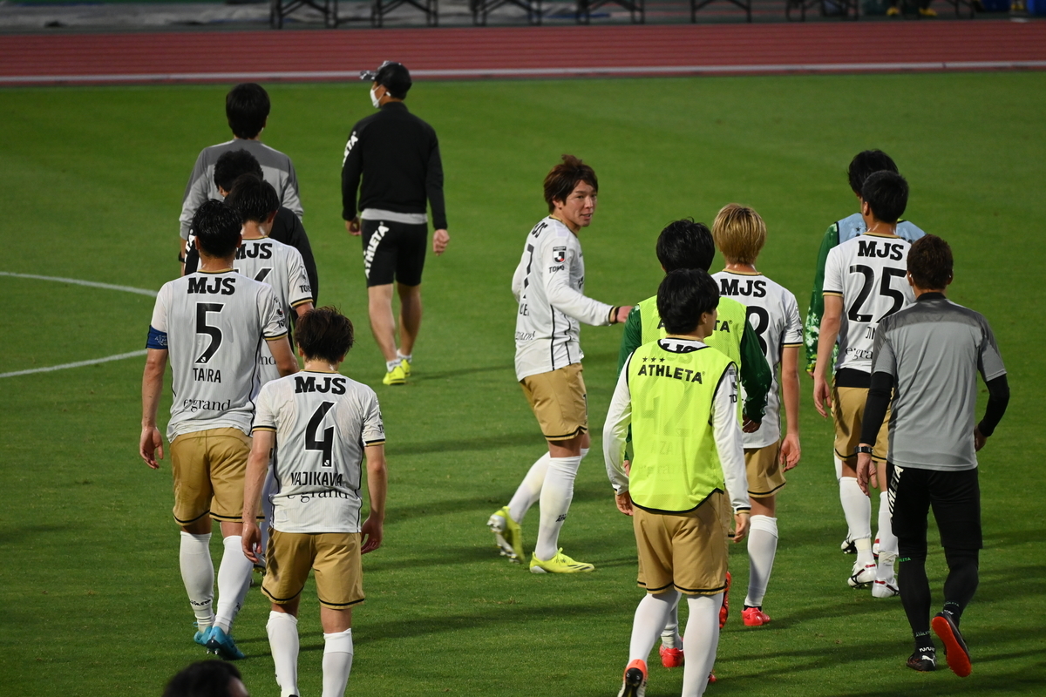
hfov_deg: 5.5
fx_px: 10895
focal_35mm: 375
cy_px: 348
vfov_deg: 3.7
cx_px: 523
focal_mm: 250
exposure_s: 1/250
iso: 1600
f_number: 6.3
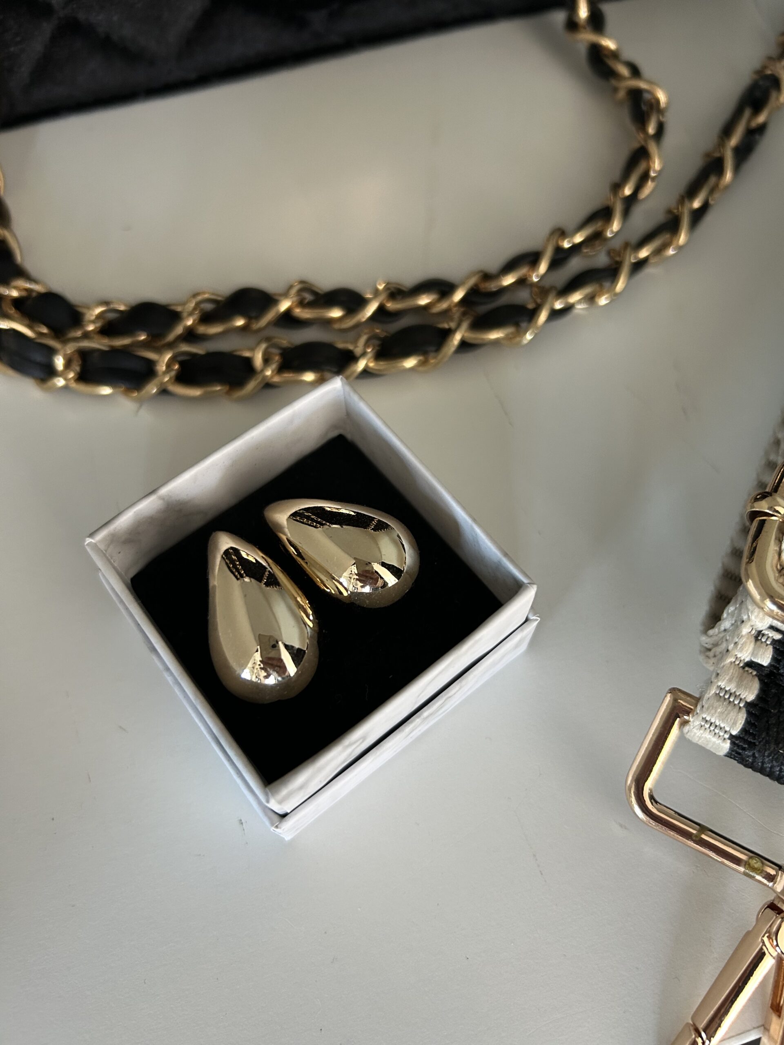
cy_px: 522
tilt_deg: -67.1
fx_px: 785
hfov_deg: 53.1
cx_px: 392
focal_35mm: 26
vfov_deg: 67.3
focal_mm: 5.7
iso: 160
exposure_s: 1/60
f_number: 1.5
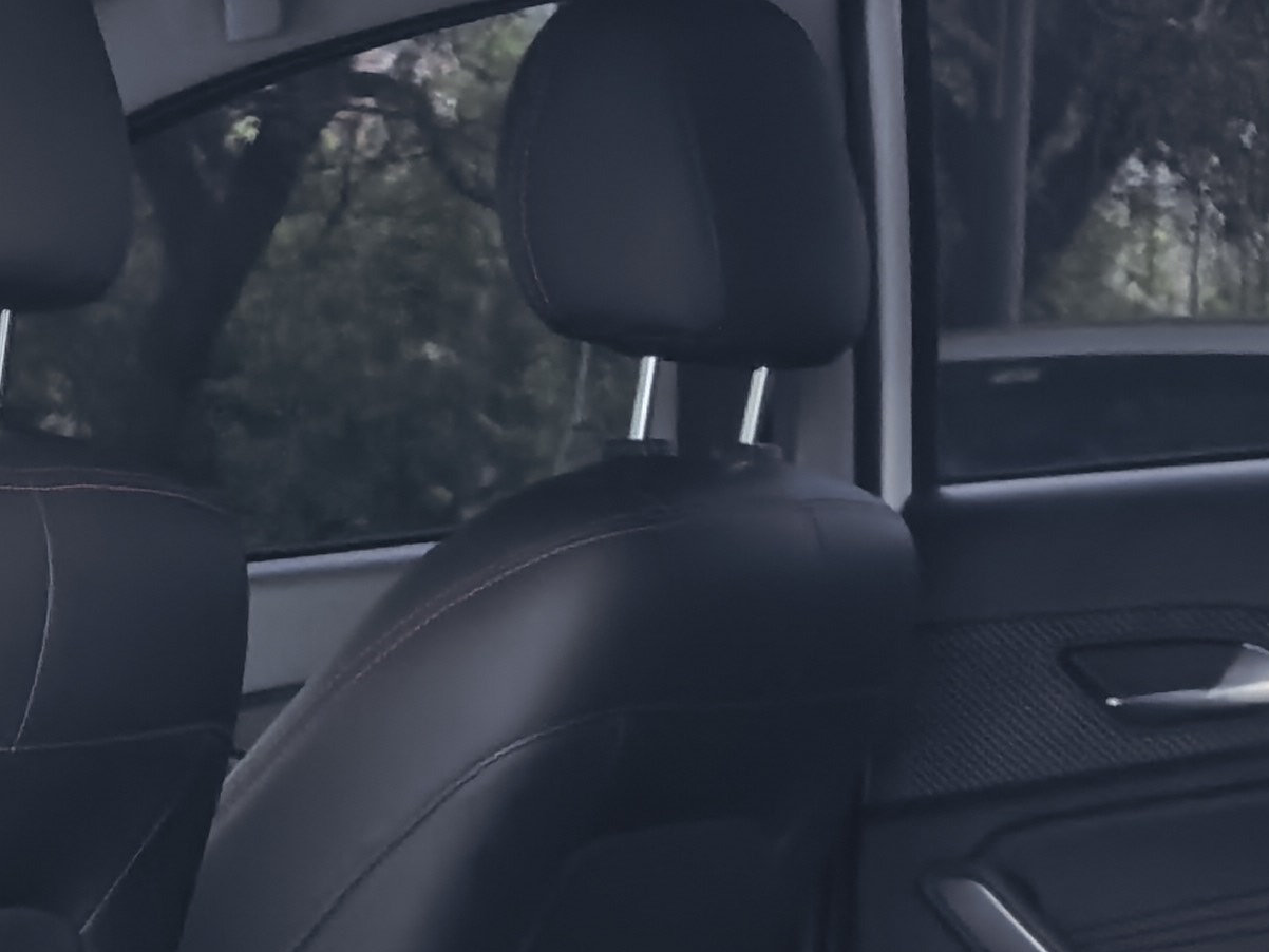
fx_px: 3997
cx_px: 68
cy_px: 1130
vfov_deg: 13.2
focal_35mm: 109
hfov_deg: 17.7
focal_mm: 5.75
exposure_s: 1/241
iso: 50
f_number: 2
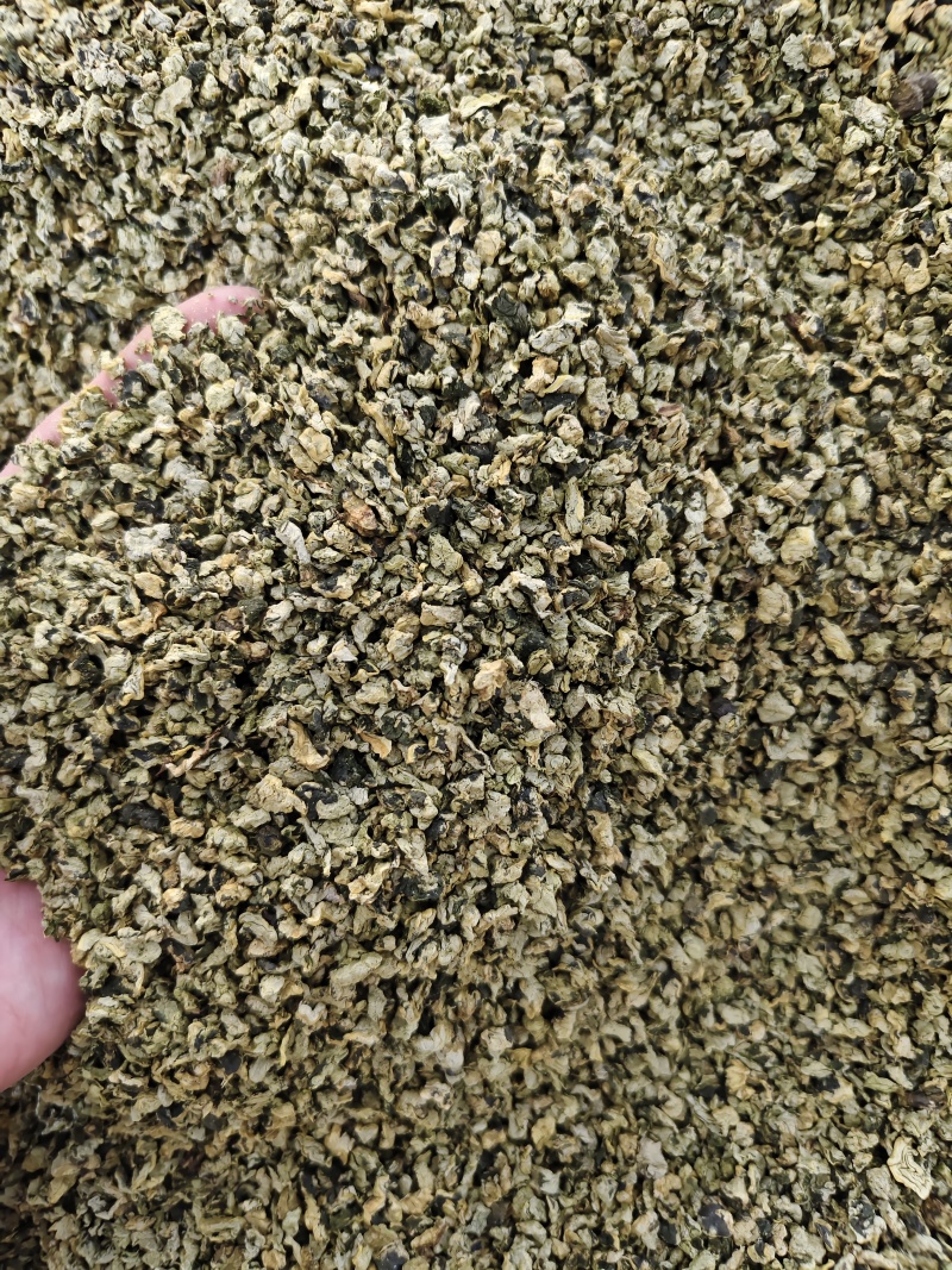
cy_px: 635
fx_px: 844
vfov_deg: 73.9
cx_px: 476
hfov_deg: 58.9
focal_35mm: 23
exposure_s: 1/510
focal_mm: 5.56
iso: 852
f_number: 1.88
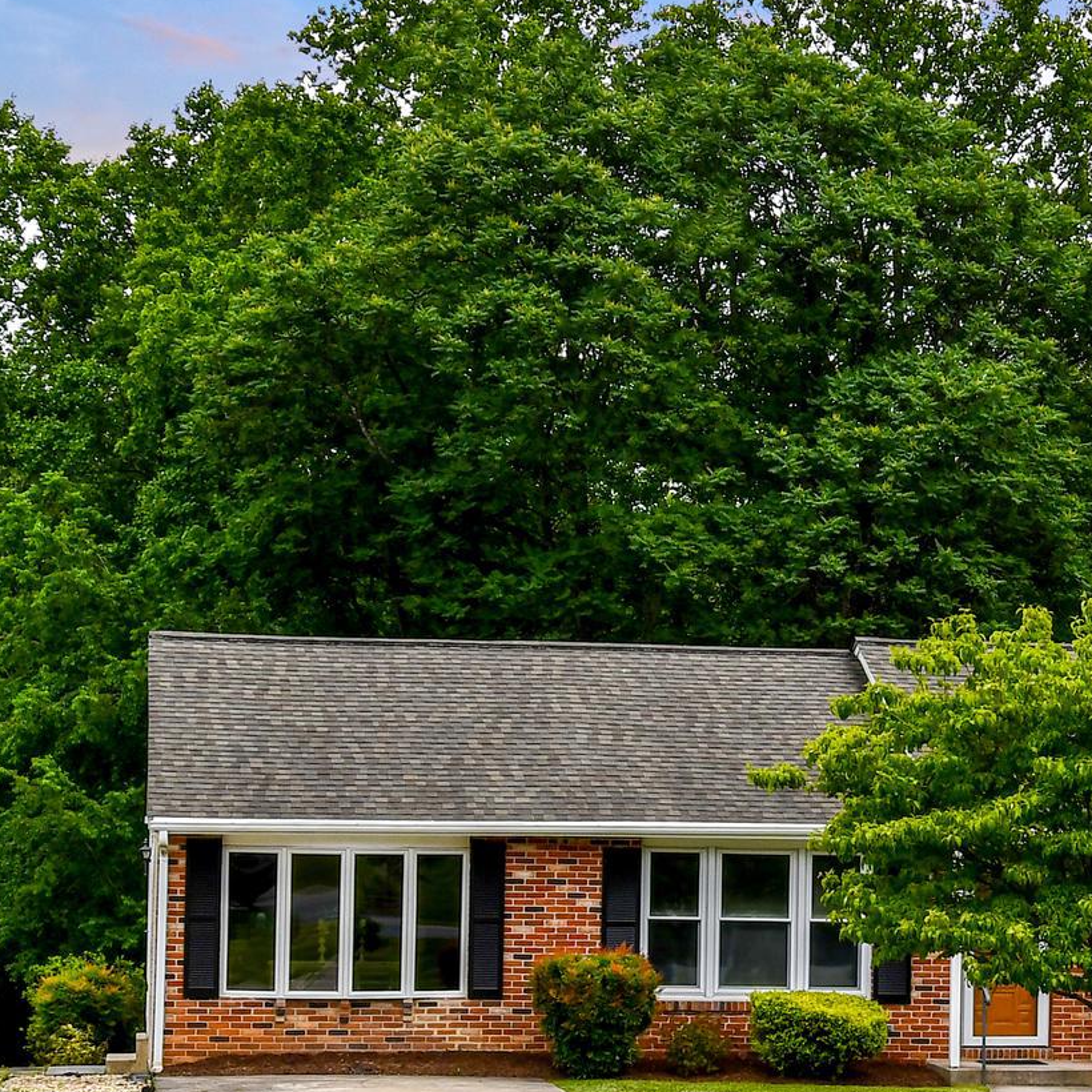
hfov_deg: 24.2
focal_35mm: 70
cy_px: 740
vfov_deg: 24.5
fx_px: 2498
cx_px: 890
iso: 100
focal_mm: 22
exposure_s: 1/250
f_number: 8
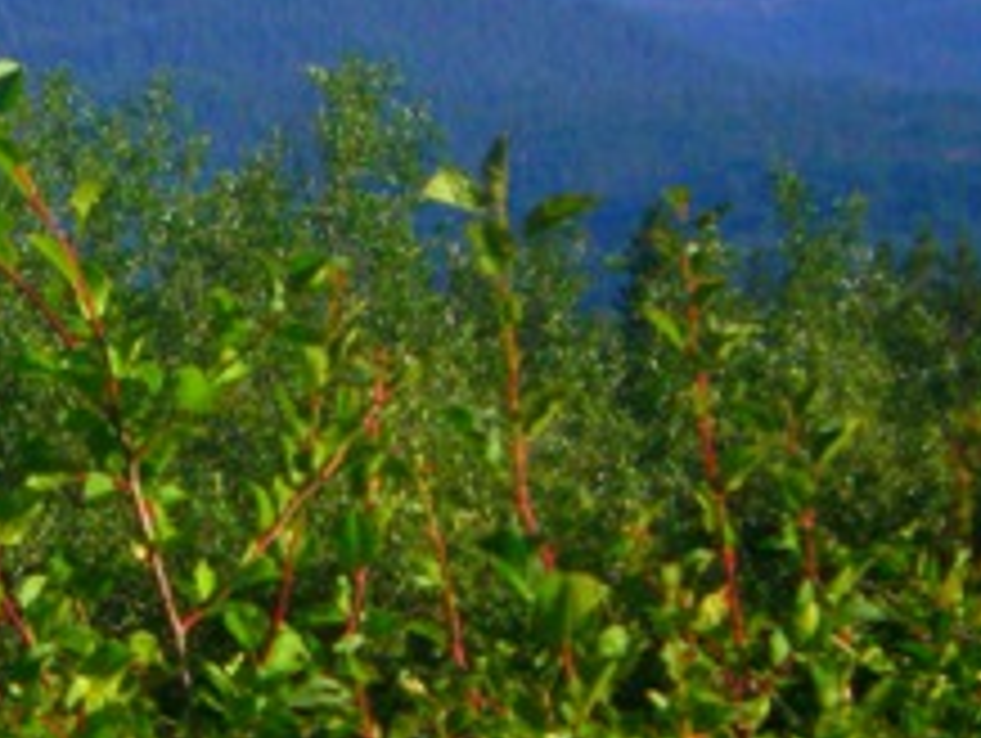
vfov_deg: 5.9
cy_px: 382
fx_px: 7149
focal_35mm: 252
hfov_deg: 7.8
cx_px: -68
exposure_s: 1/1000
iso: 100
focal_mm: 14.3
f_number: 5.1
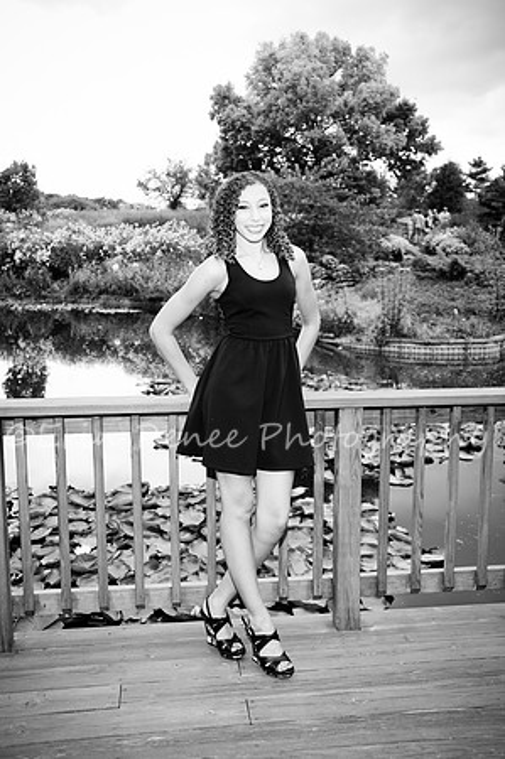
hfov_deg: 35.0
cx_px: 252
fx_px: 801
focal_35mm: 38
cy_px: 380
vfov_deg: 50.7
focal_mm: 38
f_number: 7.1
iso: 400
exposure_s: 1/200
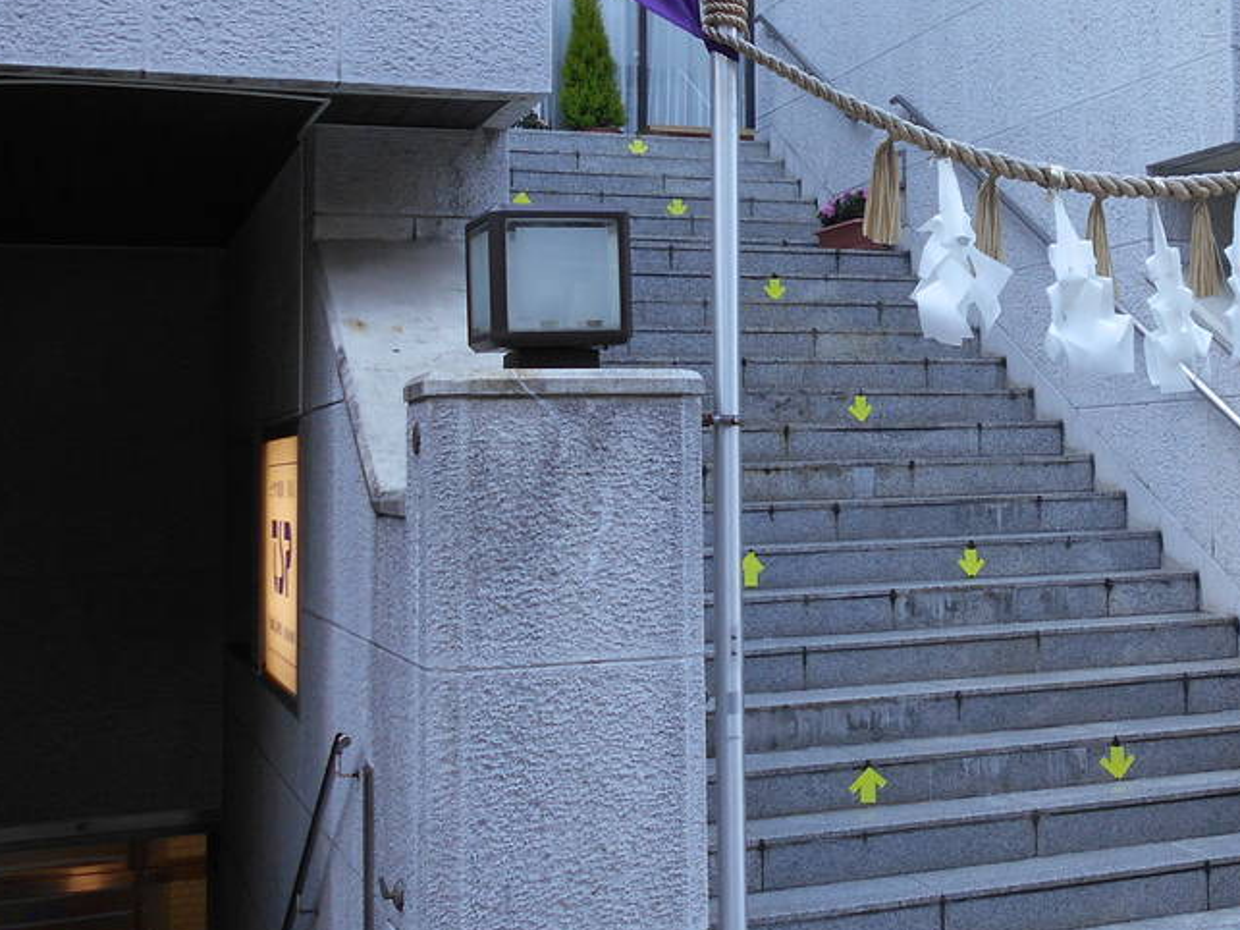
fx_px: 2006
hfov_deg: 33.1
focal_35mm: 56
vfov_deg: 25.9
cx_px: 1038
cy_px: 284
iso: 80
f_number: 3.4
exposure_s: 1/40
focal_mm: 5.1
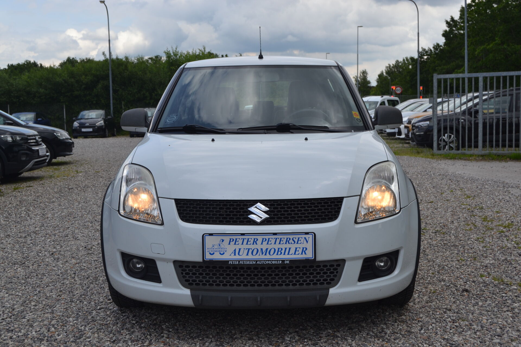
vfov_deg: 29.9
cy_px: 174
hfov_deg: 43.6
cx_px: 260
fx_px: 651
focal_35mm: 45
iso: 100
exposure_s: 1/250
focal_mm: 30
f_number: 8
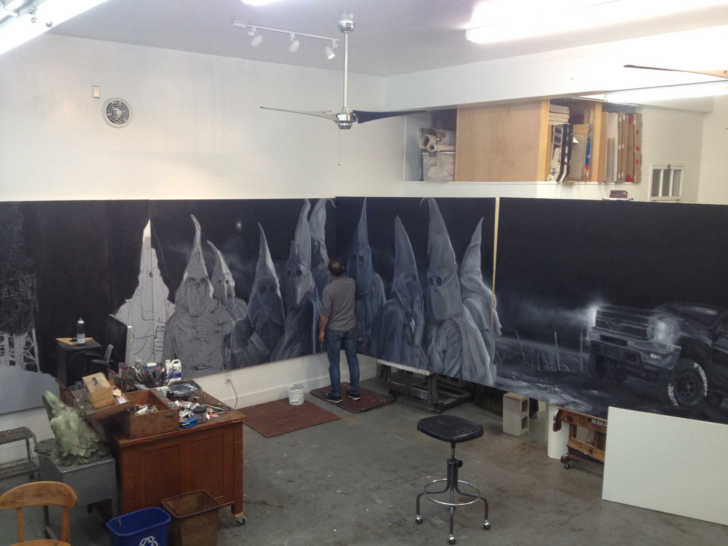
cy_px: 273
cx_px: 364
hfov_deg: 52.6
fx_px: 736
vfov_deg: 40.7
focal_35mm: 35
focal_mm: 4.28
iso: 80
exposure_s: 1/20
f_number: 2.4
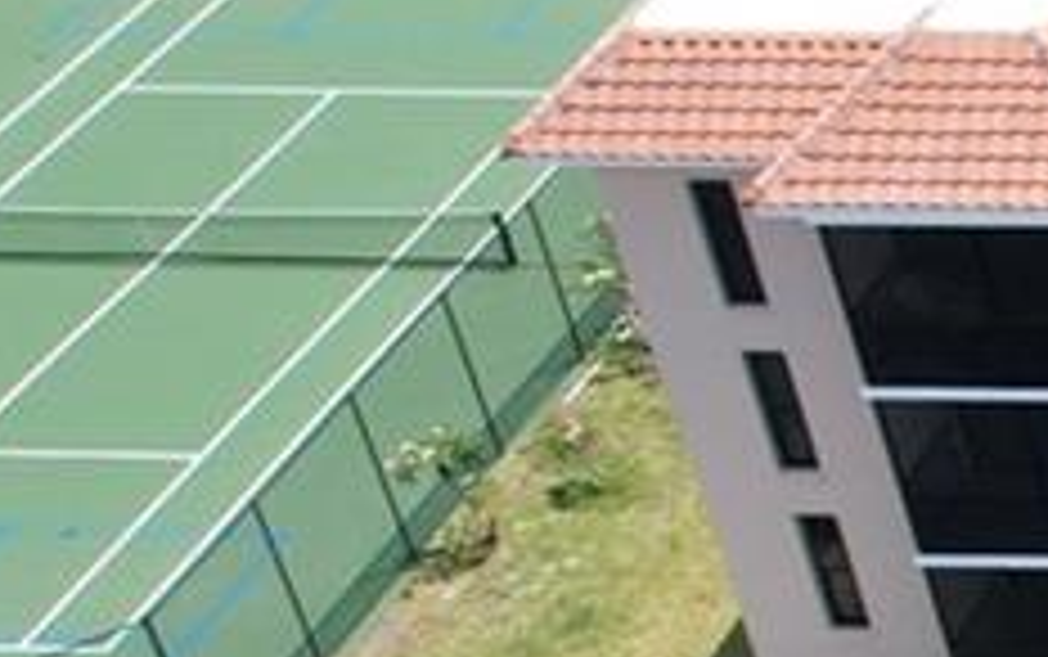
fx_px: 4402
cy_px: 909
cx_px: 2901
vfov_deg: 8.4
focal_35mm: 154
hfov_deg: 10.6
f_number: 2.8
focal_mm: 8.38
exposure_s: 1/1500
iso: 110
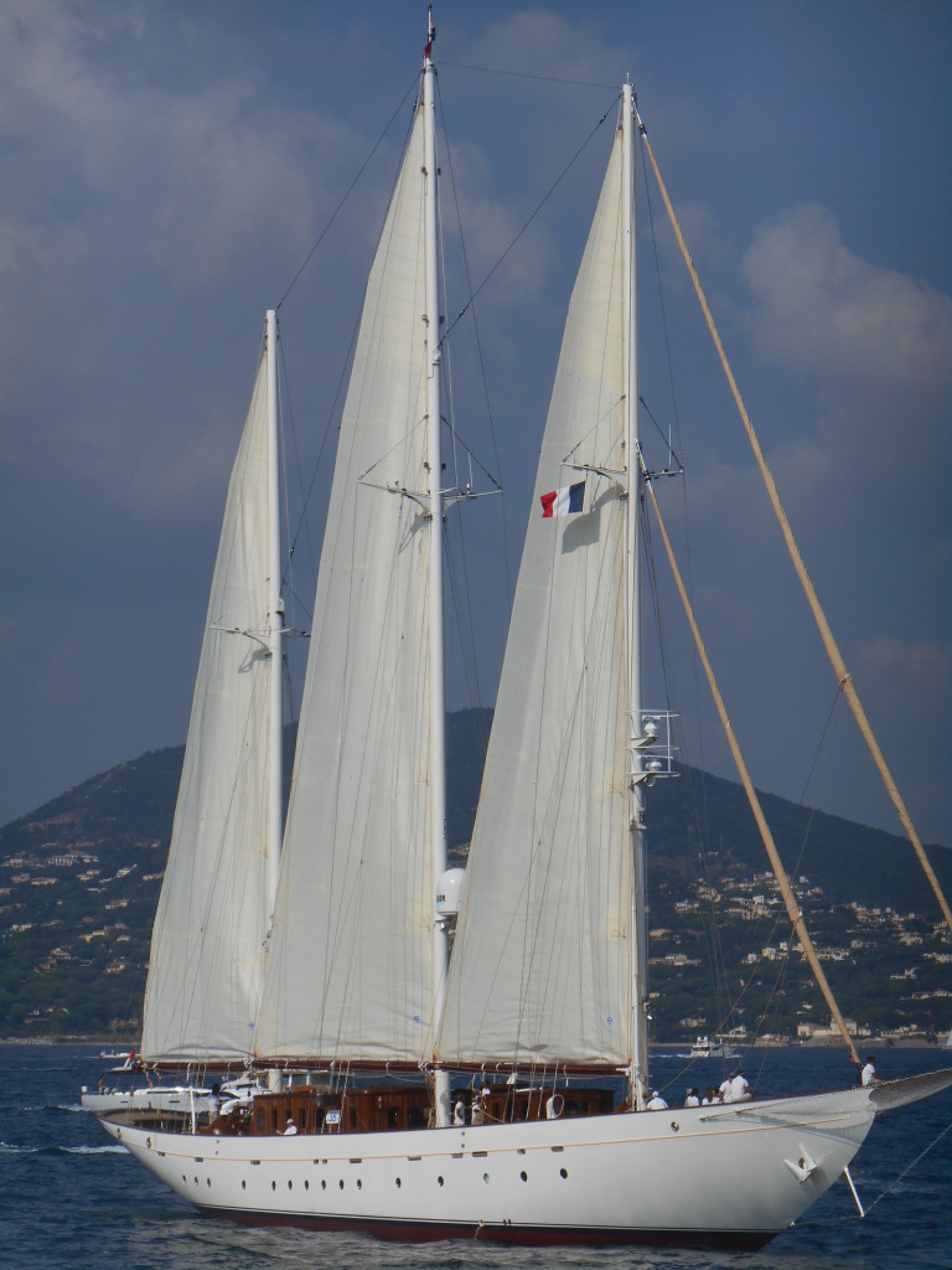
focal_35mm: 138
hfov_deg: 10.7
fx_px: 5060
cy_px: 635
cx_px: 476
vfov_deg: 14.3
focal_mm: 24.7
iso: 80
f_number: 5.7
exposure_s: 1/1250
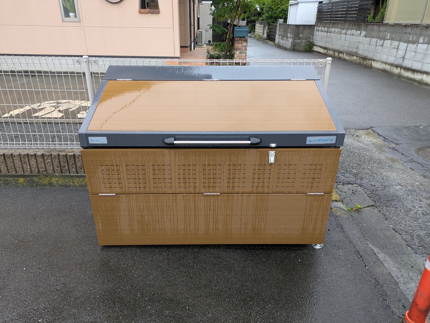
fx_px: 311
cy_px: 162
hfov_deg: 69.4
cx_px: 215
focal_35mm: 25
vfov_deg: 54.9
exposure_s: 1/168
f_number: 1.89
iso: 39
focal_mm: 5.43
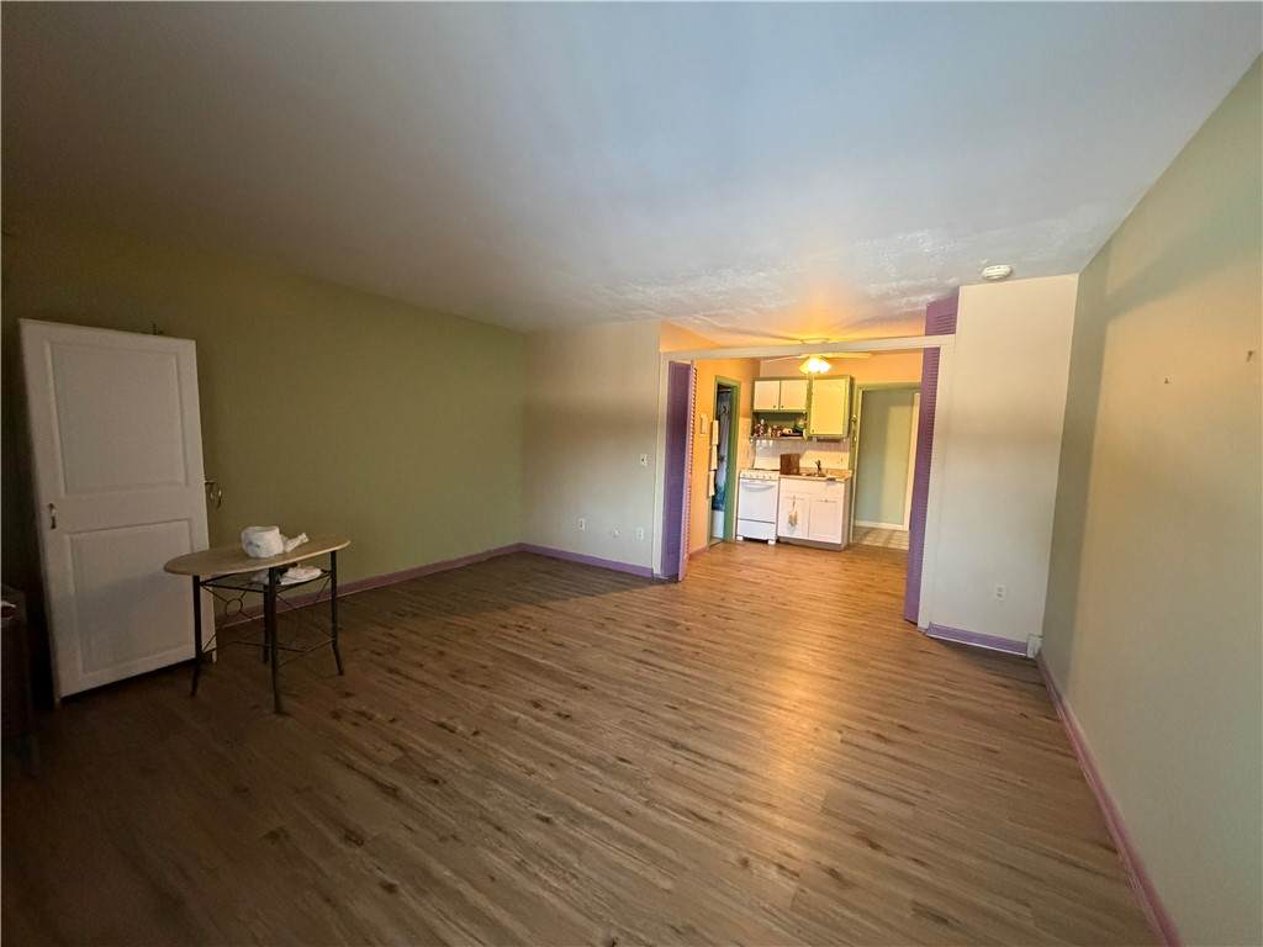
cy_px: 474
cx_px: 632
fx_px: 511
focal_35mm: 14
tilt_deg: -4.1
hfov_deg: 102.1
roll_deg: -2.0
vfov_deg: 85.7
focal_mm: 2.22
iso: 1000
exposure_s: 1/60
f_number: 2.2
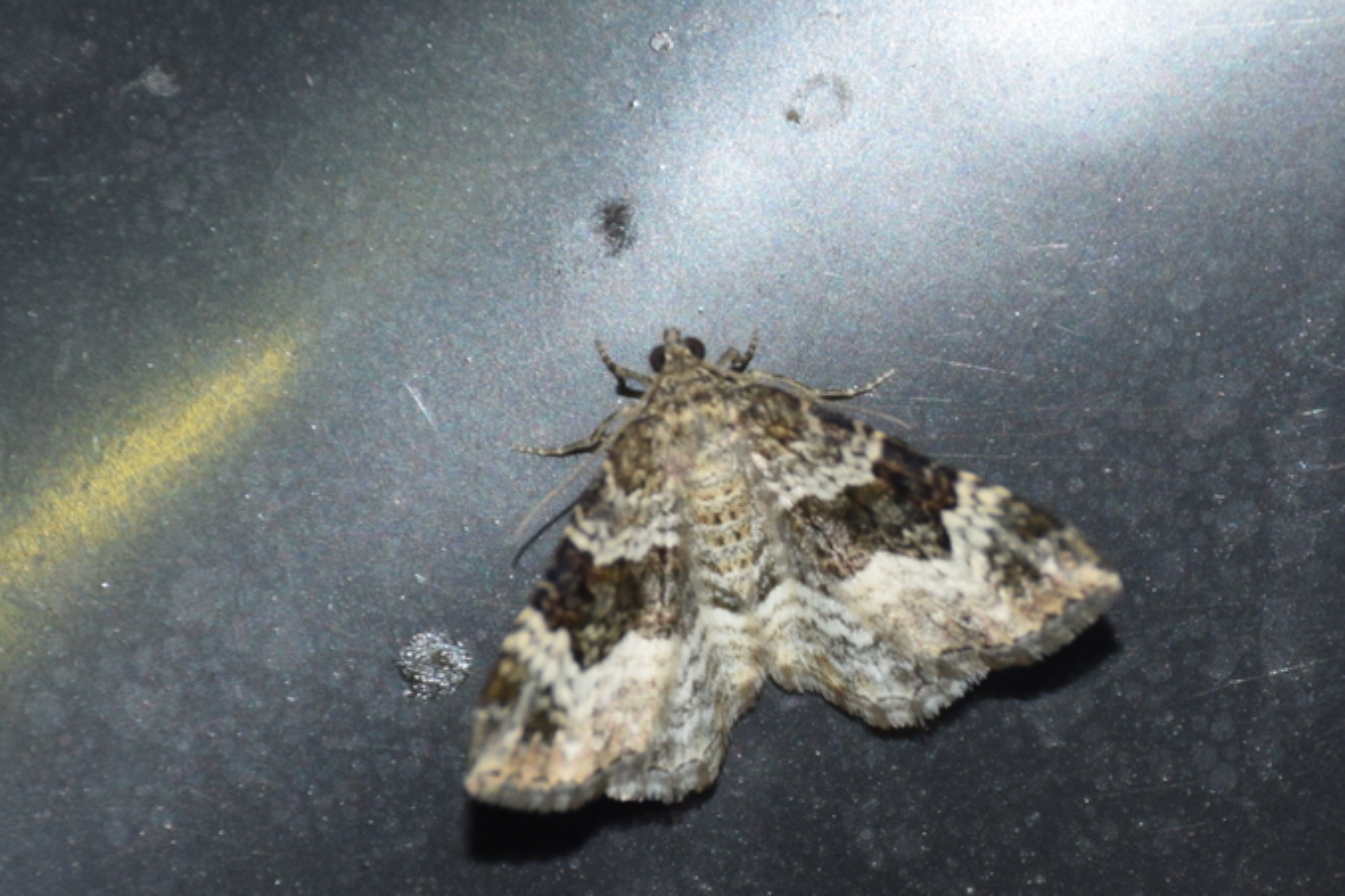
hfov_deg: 7.4
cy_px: 526
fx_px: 10346
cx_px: 855
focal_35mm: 277
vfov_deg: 5.0
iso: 320
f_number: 7.1
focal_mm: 130
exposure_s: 1/60
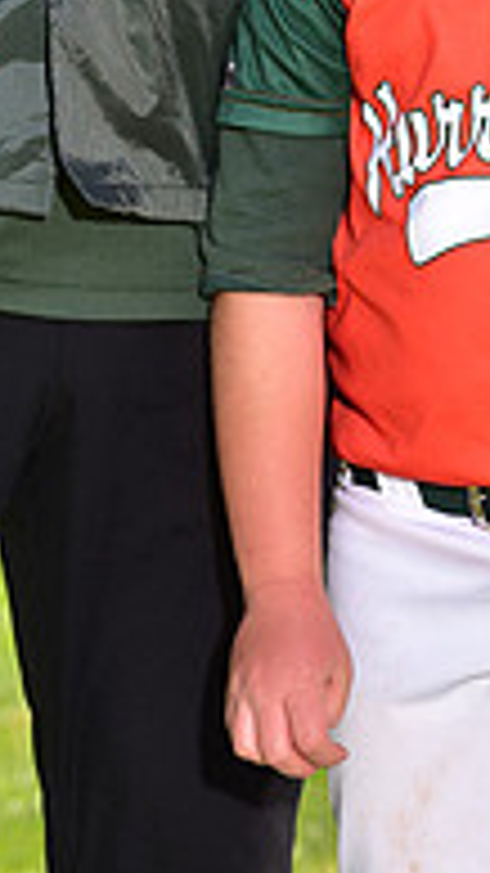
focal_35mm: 351
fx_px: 8115
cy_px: -378
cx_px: 196
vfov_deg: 6.1
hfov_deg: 3.5
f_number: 5.6
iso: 80
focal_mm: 112
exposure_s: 1/200
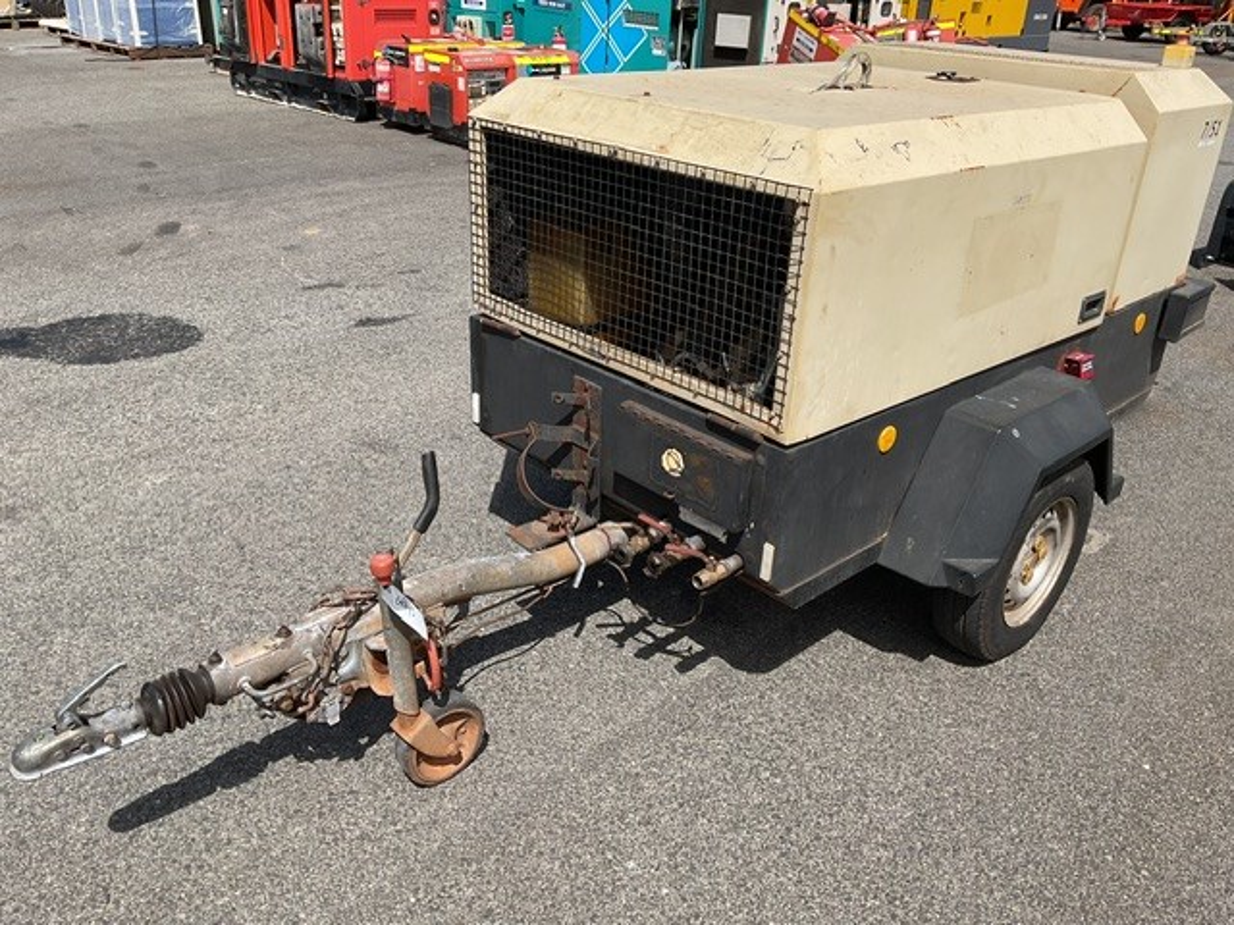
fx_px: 1034
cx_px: 617
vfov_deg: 48.2
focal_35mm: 29
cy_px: 462
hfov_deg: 61.7
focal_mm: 3
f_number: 1.8
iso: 16
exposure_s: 1/2801
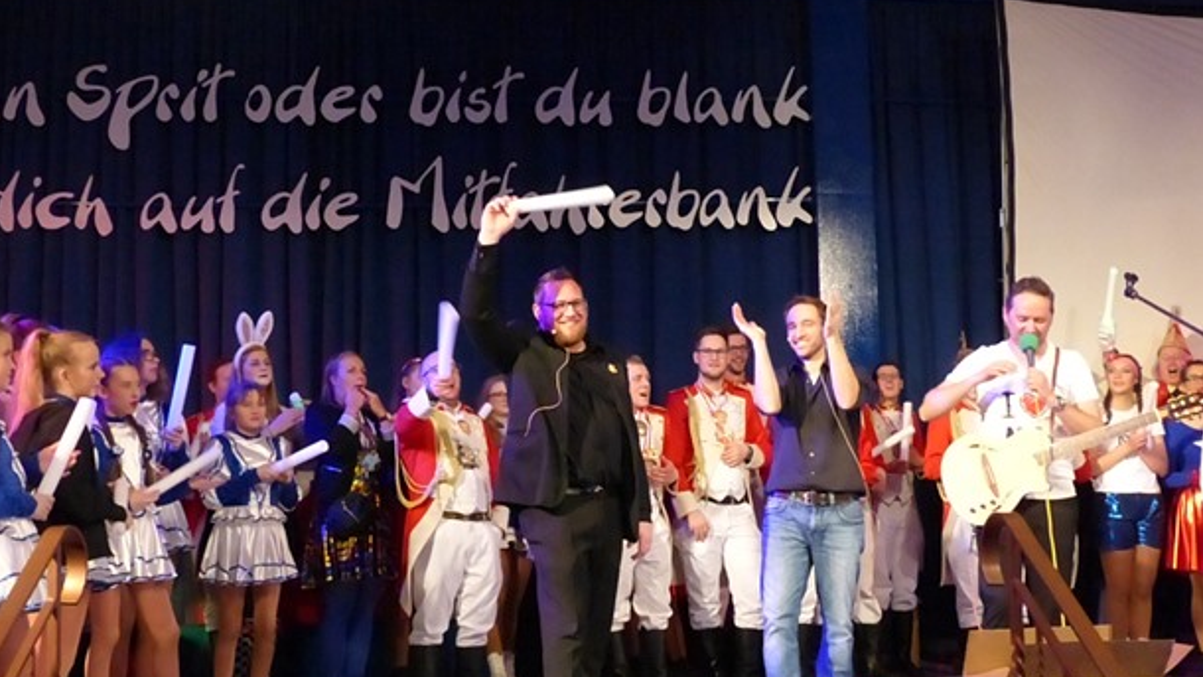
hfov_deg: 45.5
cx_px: 600
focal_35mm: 45
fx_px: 1435
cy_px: 366
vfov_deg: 26.5
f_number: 4
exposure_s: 1/125
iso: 1600
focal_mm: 7.4
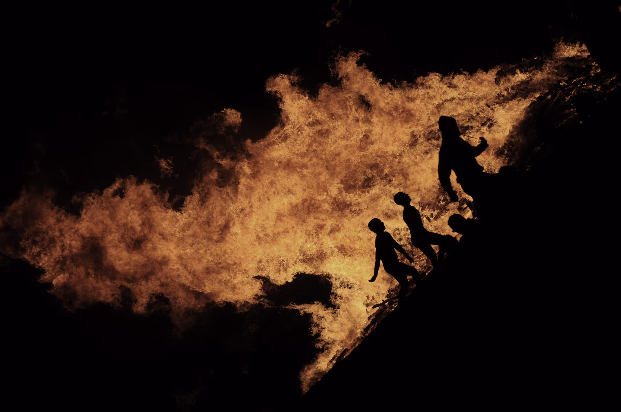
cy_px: 206
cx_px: 310
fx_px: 7753
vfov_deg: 3.0
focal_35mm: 450
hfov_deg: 4.6
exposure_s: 1/2500
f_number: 8
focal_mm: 300
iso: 500
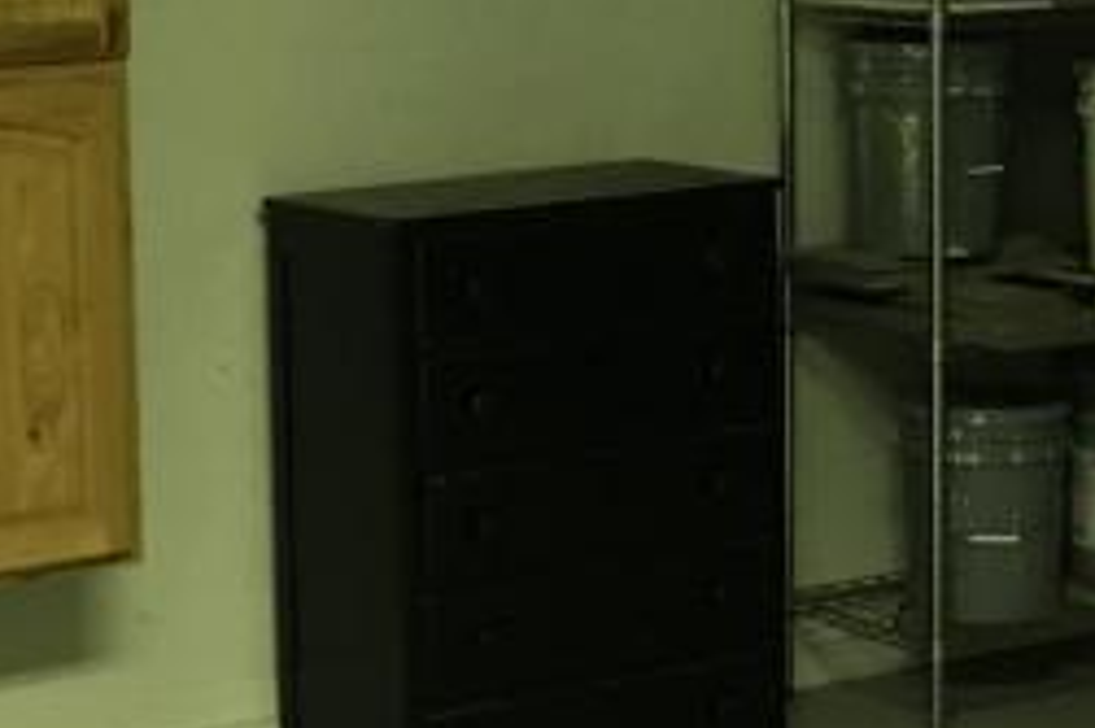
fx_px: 3739
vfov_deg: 11.0
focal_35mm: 123
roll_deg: +1.2
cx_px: 724
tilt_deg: -3.6
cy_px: -17
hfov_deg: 16.6
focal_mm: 4.15
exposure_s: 1/4
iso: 50
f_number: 2.2
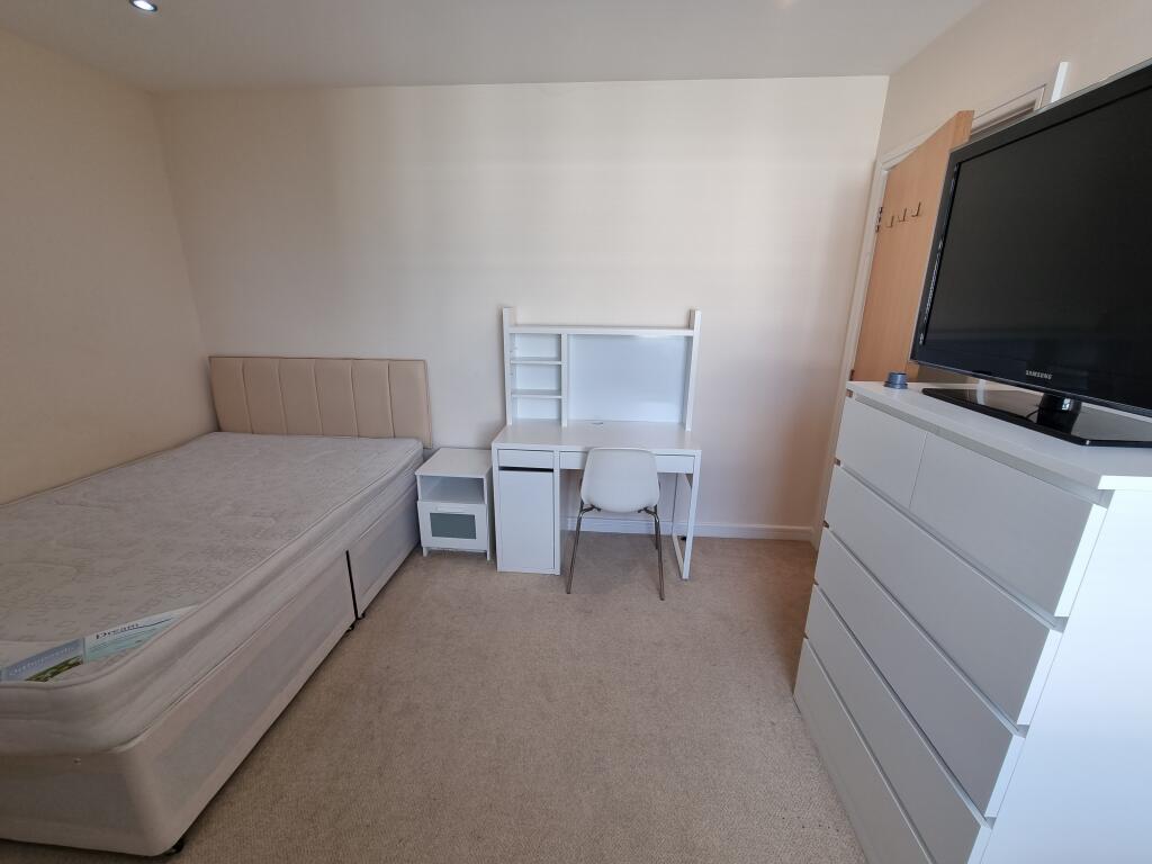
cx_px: 576
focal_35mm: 13
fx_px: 433
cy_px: 432
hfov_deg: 106.2
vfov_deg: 89.9
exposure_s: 1/50
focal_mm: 2.2
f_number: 2.2
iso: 50
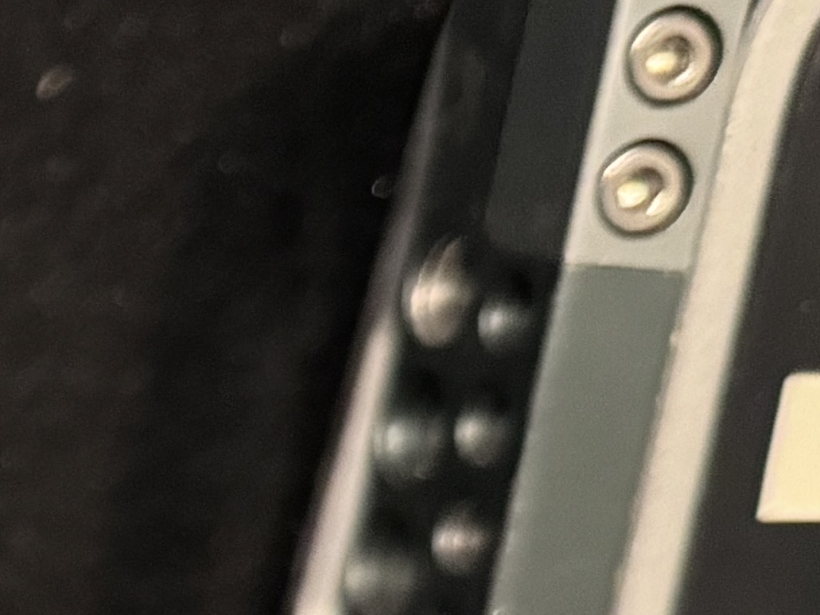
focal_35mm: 133
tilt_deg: -25.9
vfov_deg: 10.8
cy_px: 882
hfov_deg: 11.3
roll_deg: -3.9
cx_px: -1361
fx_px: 3150
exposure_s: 1/25
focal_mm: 6.76
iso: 800
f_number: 1.78
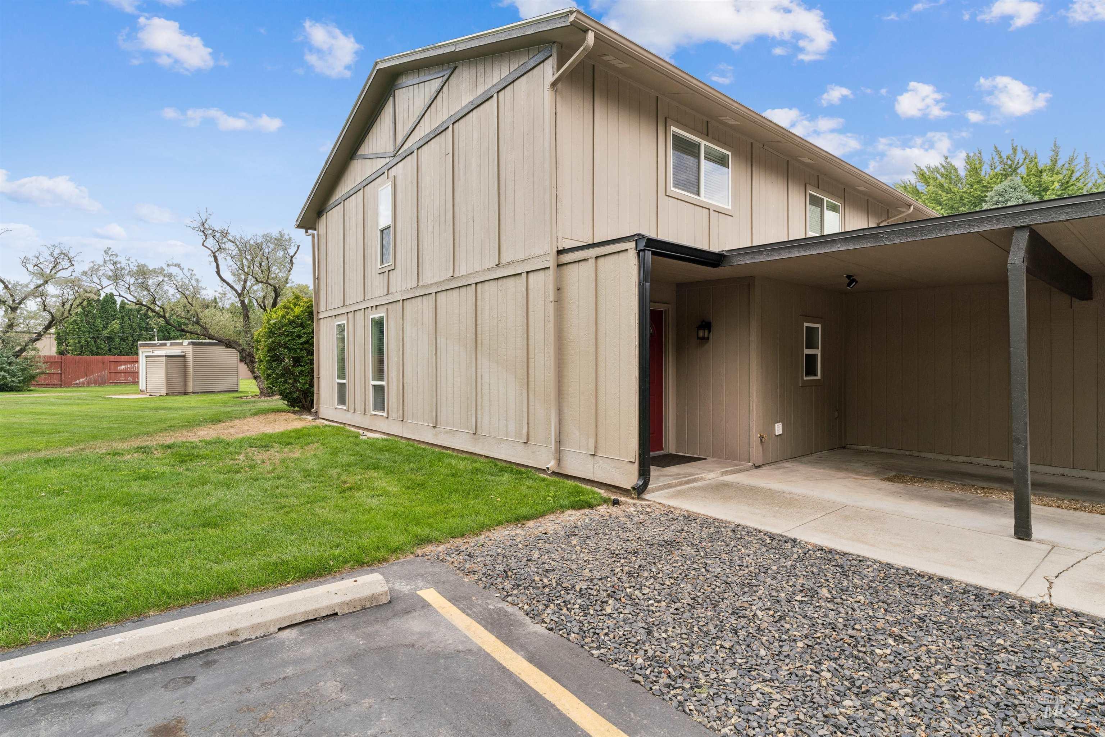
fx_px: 540
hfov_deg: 91.3
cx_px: 552
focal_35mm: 18
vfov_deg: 68.6
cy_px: 368
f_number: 13
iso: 400
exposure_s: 1/50
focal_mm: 17.6
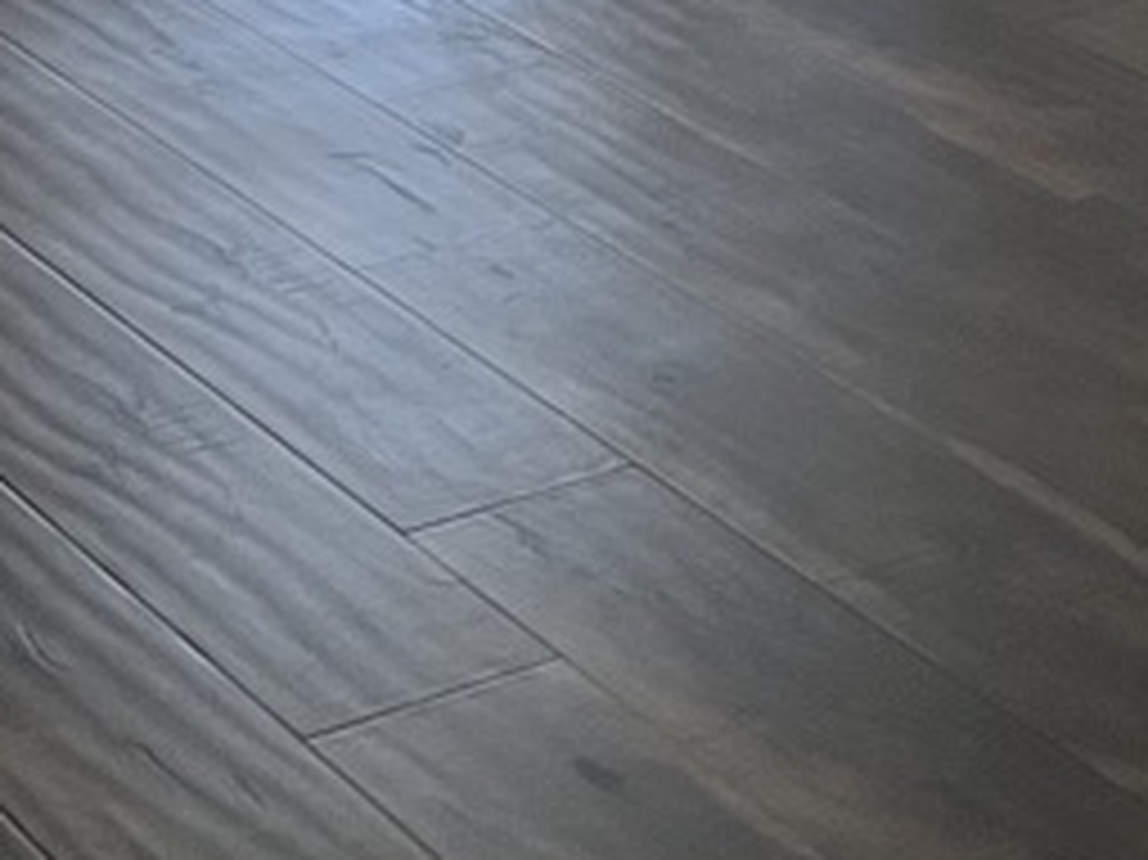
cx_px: 1769
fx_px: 4873
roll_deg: +1.7
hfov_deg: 12.7
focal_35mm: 147
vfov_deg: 9.8
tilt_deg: -13.6
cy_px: -396
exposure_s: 1/60
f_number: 1.5
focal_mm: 5.7
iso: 160
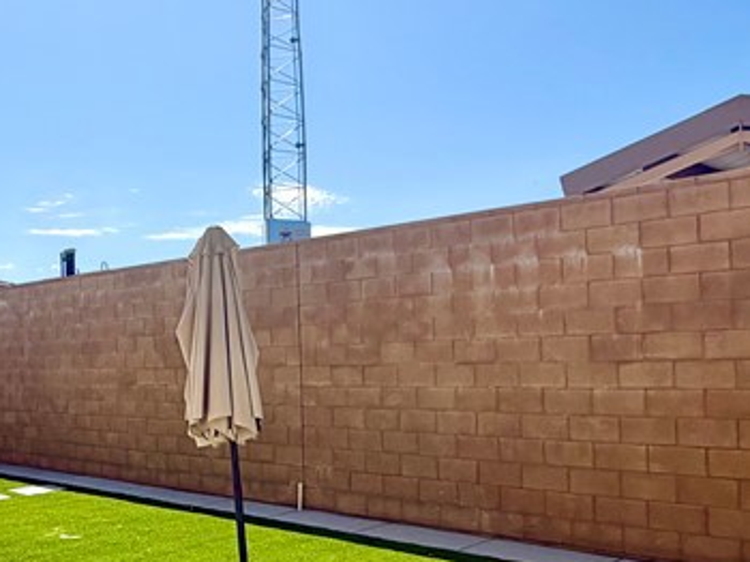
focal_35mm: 41
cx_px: 266
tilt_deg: +0.7
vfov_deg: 35.0
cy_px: 341
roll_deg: +1.4
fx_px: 888
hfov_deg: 45.3
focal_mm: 2.22
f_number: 2.2
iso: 20
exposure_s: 1/1613
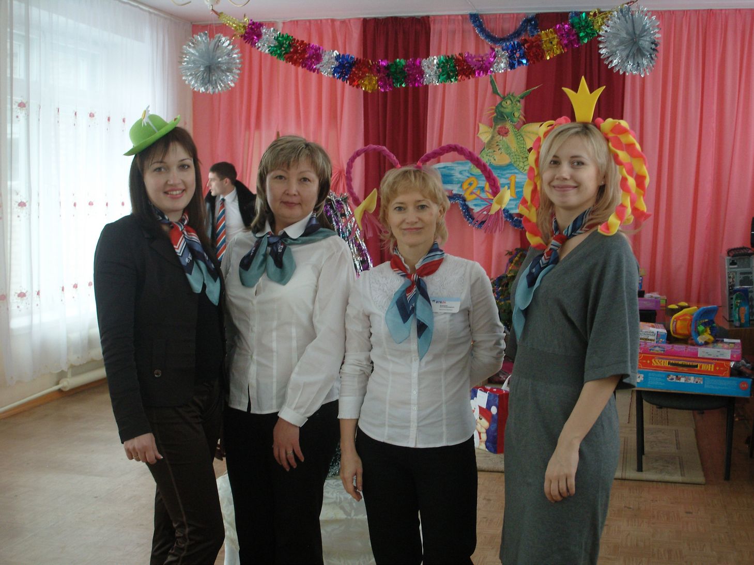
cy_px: 282
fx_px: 1154
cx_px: 377
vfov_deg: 27.5
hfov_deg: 36.2
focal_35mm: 53
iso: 125
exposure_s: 1/50
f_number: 3.1
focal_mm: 11
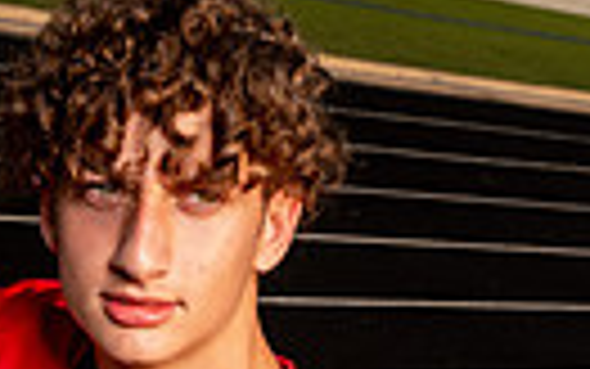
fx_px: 2252
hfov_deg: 14.7
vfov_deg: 8.4
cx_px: -9
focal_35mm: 140
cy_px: 950
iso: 200
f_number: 10
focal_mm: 40
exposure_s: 1/250
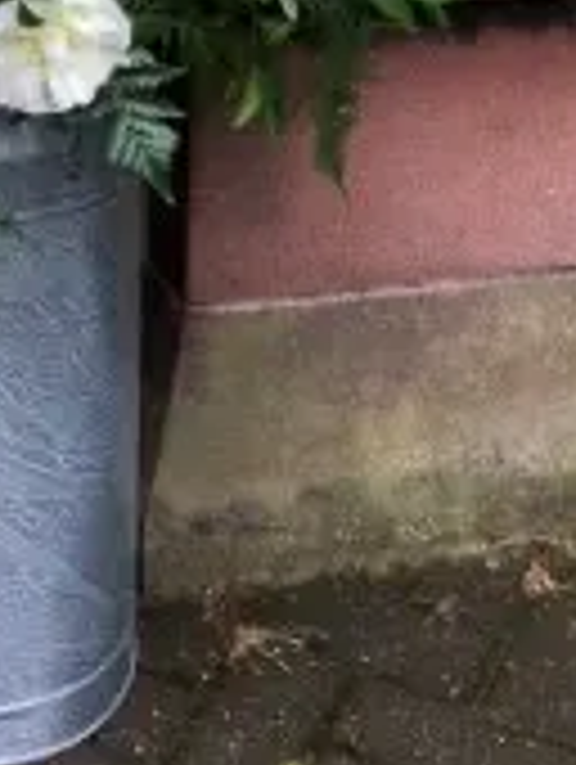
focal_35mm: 79
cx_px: -45
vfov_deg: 22.3
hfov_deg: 18.1
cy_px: -207
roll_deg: +1.4
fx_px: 1748
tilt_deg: -9.0
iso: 25
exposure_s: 1/100
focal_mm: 4
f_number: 1.8
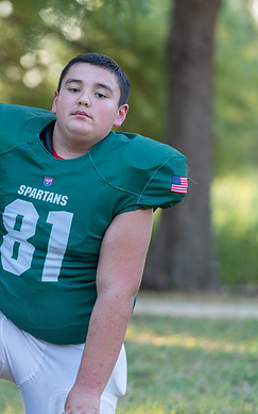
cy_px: 194
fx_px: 2296
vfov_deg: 10.3
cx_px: 43
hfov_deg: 6.4
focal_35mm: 204
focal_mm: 125
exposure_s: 1/320
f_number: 2.8
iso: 250
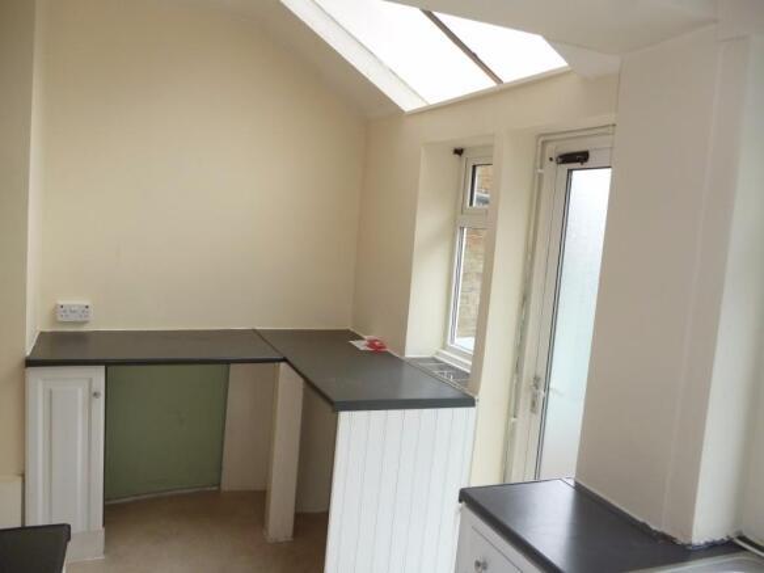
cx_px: 382
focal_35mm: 28
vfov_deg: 49.7
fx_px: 618
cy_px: 286
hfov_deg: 63.5
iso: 100
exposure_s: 1/160
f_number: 3.1
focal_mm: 5
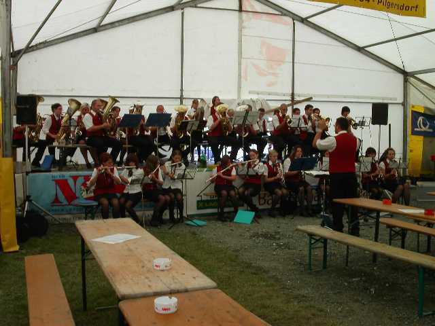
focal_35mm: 38
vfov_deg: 37.7
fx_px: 478
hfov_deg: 49.0
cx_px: 218
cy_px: 163
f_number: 6.7
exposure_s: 1/45
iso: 100
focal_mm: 7.8
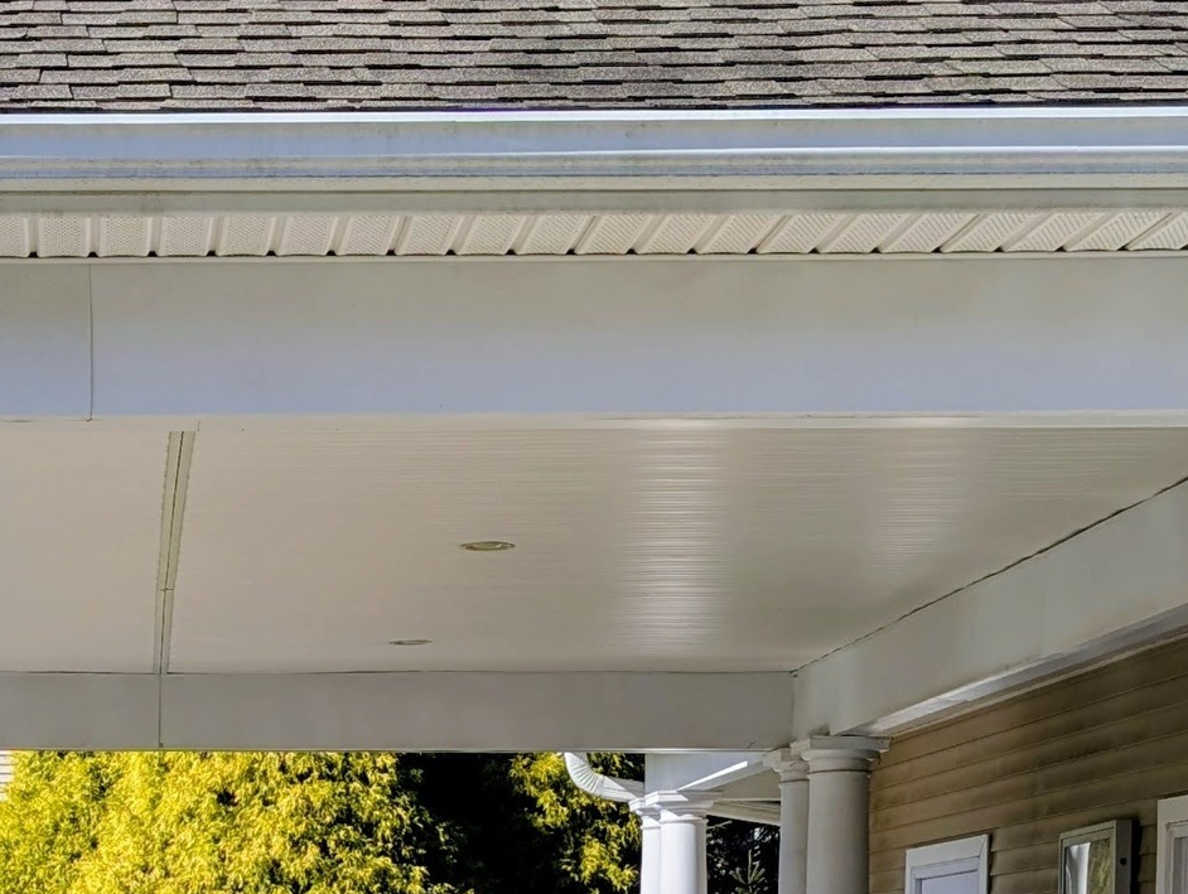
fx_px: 2680
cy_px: 1160
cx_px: -35
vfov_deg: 17.7
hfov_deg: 23.8
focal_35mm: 78
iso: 20
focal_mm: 6.9
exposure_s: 1/1672
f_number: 1.68
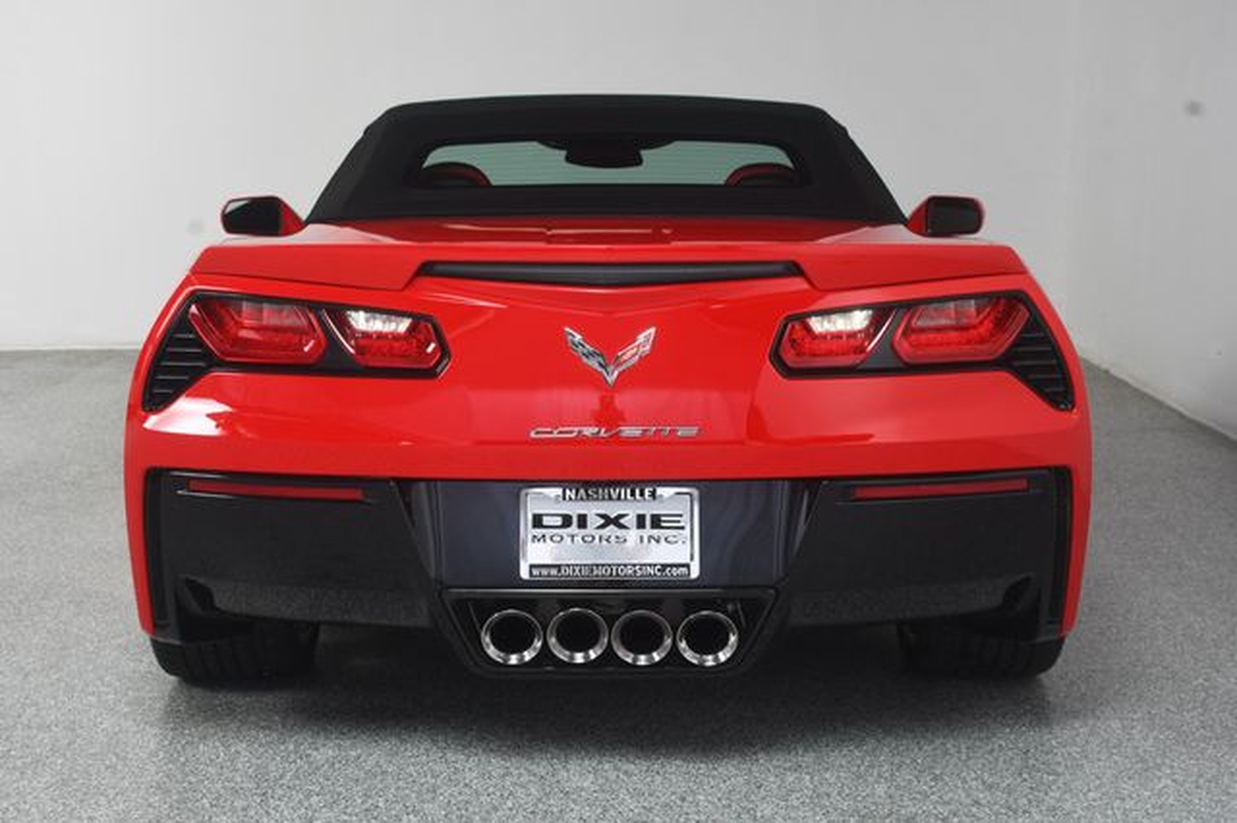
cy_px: 412
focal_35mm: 57
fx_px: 1957
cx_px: 618
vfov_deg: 23.8
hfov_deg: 35.1
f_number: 9
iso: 100
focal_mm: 38
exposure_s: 1/160
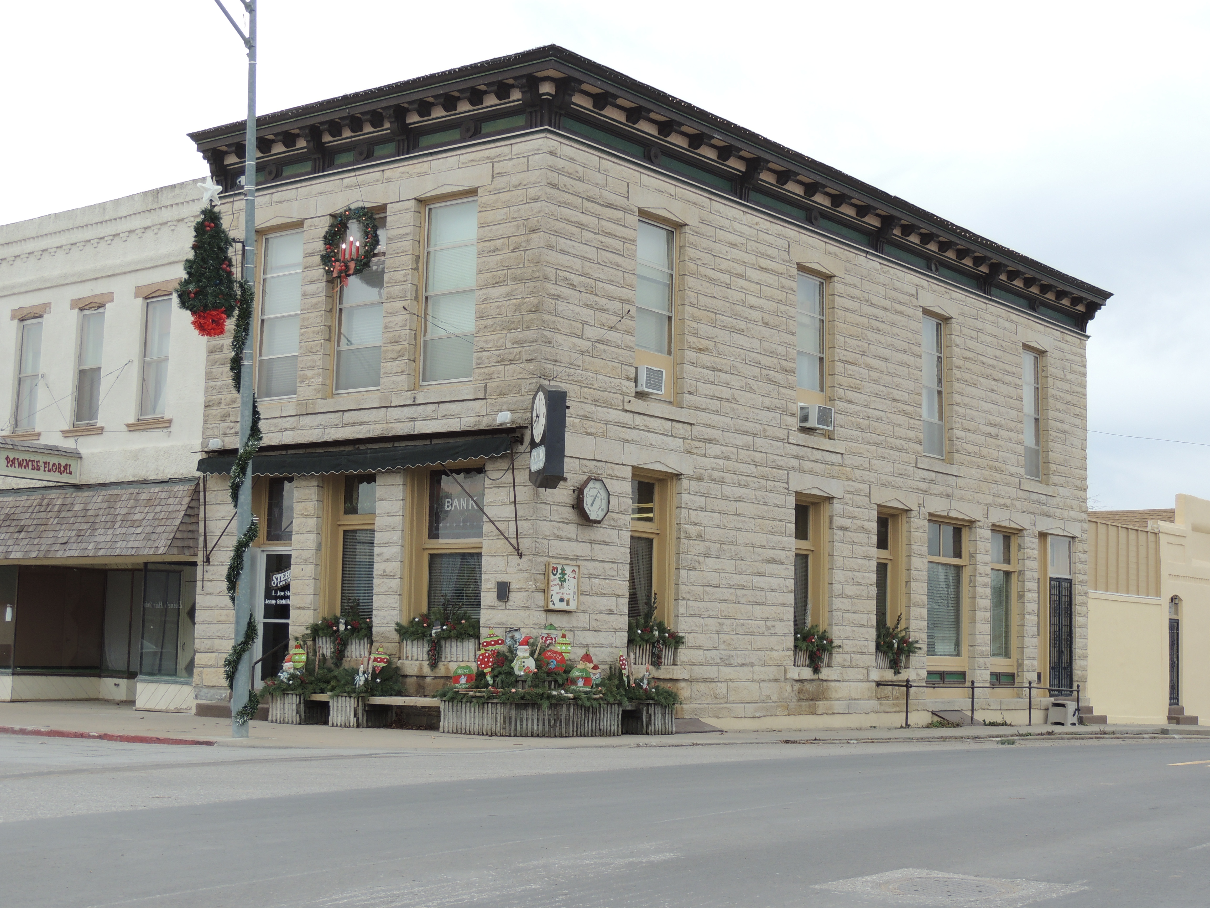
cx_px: 605
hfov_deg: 38.2
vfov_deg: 29.1
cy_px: 454
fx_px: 1748
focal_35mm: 50
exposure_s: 1/160
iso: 100
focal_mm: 8.9
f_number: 3.6
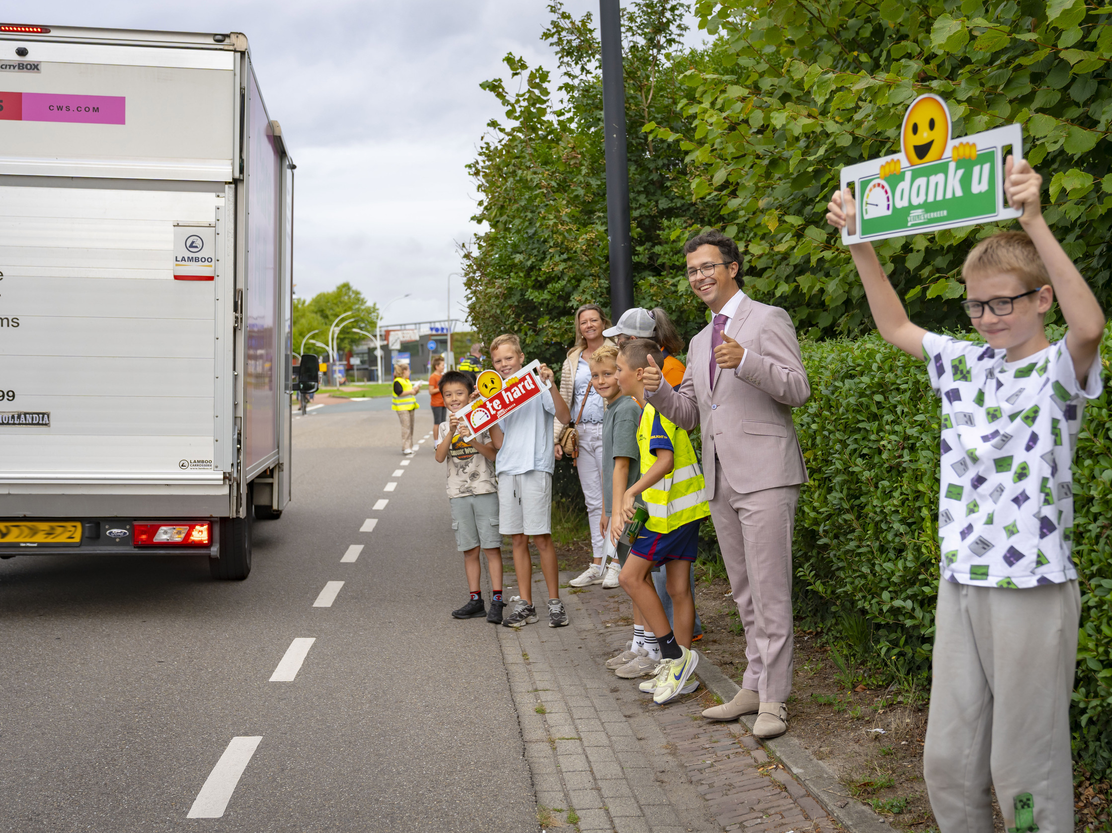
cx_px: 576
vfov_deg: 32.9
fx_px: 1413
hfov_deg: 42.9
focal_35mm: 44
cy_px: 413
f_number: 4
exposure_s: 1/640
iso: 200
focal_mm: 40
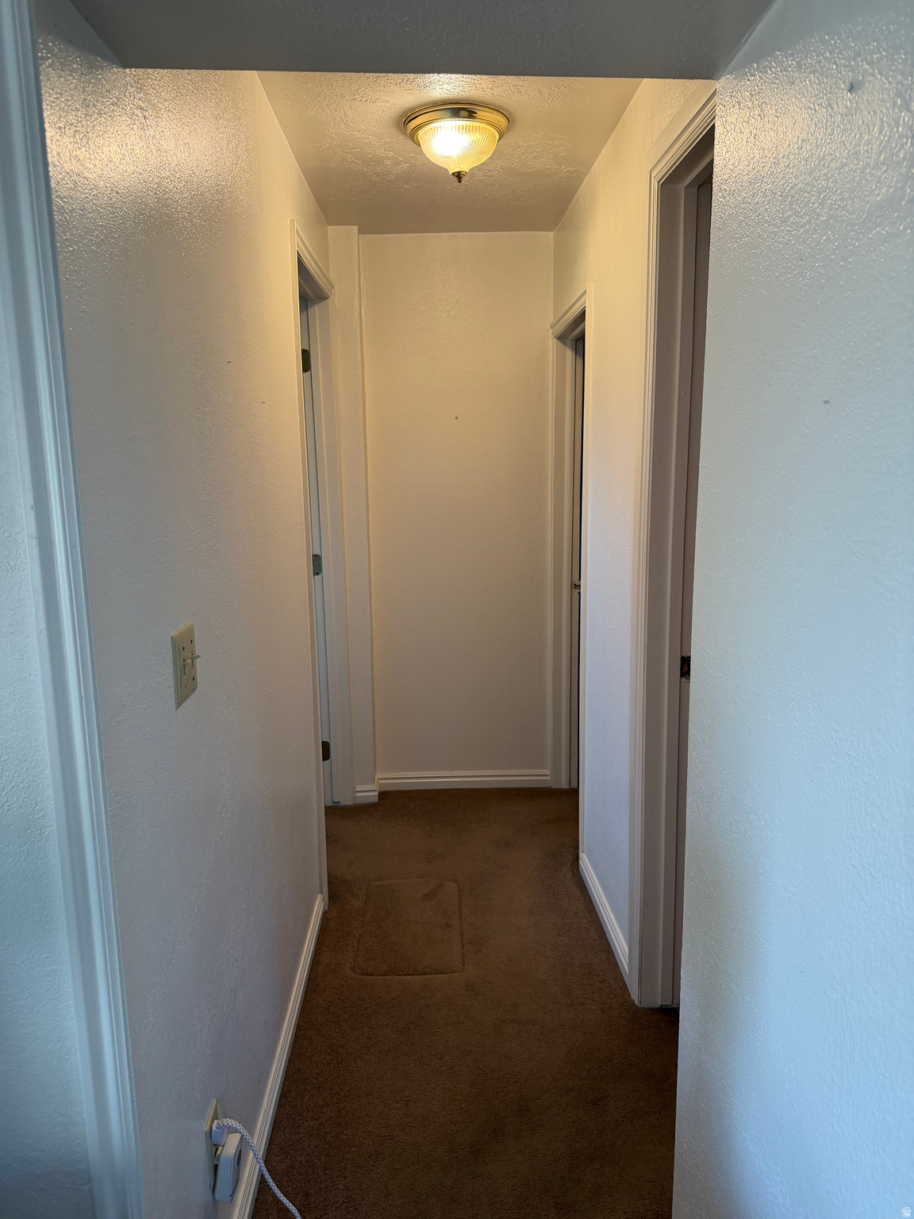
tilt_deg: -9.8
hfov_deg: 56.8
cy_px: 610
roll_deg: +0.8
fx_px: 845
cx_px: 457
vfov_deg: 71.6
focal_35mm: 24
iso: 160
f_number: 1.78
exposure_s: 1/121
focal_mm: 6.76
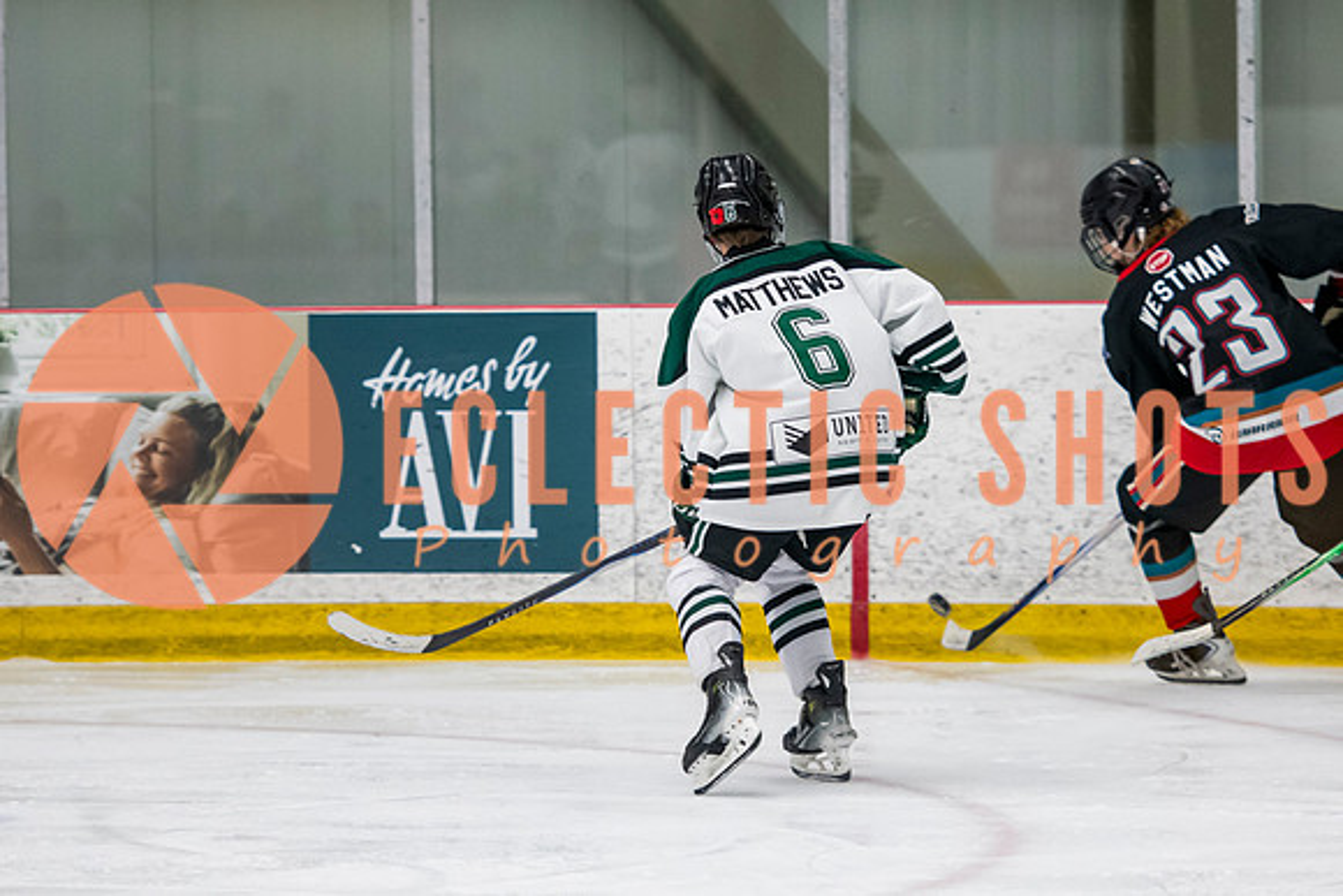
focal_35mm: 247
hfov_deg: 8.3
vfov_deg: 5.6
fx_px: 9225
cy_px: 392
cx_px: 758
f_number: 3.2
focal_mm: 135
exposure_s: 1/640
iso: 2000
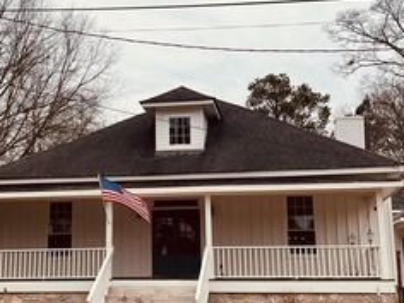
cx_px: 157
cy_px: 148
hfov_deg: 34.8
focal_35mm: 55
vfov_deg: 26.6
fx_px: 642
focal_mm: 5.7
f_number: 1.5
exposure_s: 1/1124
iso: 50
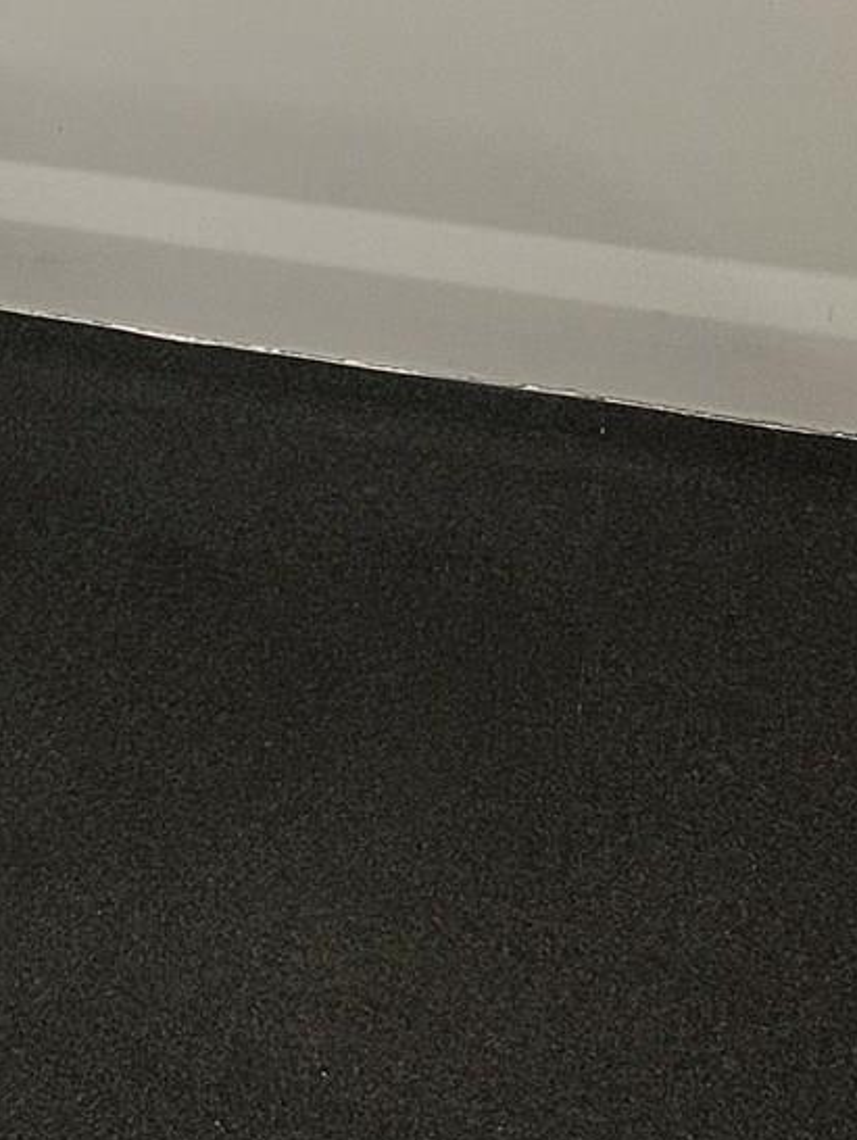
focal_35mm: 101
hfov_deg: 14.2
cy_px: -934
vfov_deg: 16.3
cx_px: -202
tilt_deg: -11.2
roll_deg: +0.2
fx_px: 3330
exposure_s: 1/60
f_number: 1.78
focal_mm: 6.86
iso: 160
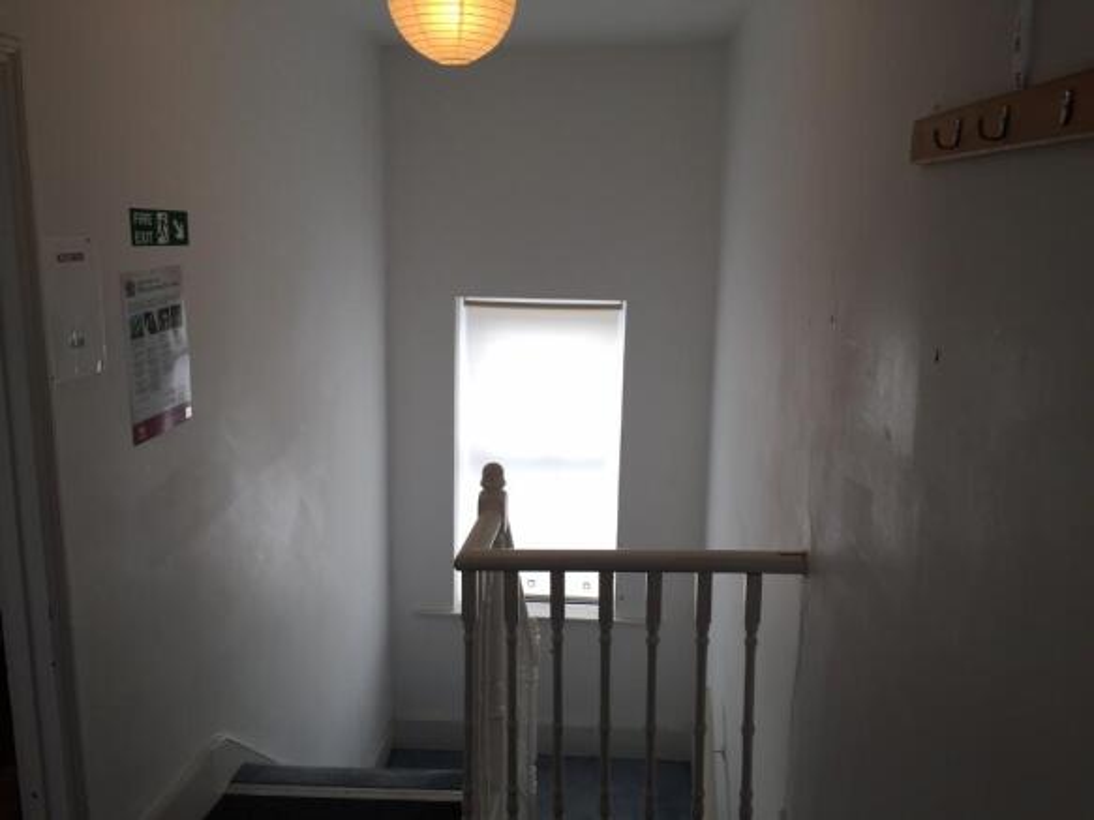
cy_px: 410
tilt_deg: -12.2
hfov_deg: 61.7
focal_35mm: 29
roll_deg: -1.3
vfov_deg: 48.2
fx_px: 916
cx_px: 547
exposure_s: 1/121
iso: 32
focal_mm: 4.15
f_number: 2.2
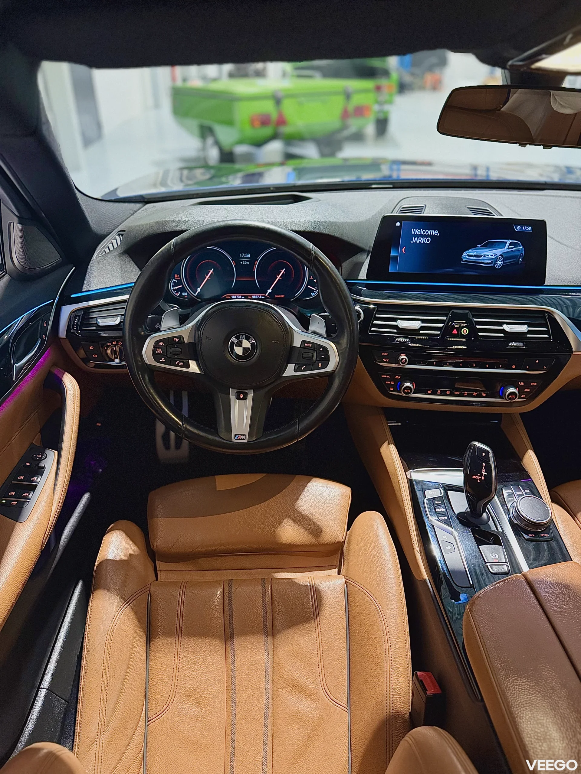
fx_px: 537
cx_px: 290
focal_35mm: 24
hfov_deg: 56.8
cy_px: 387
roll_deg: -0.7
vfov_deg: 71.6
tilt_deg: -33.5
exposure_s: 1/41
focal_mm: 6.76
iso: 800
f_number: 1.78
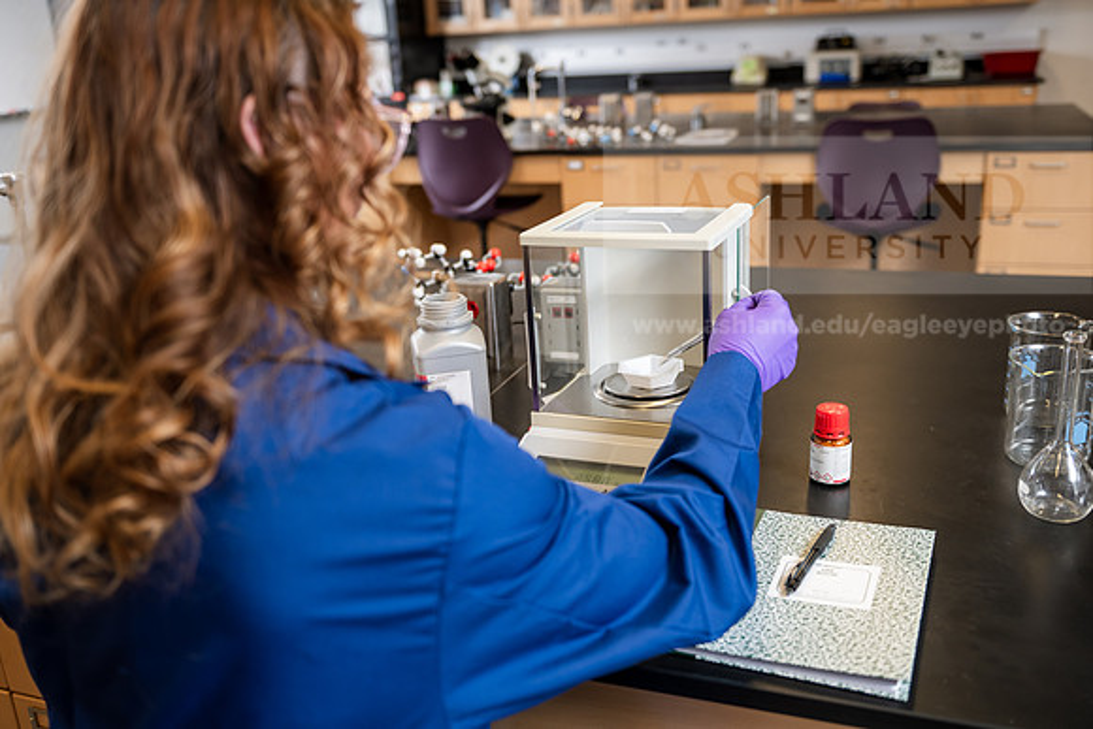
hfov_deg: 55.8
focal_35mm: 34
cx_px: 546
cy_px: 364
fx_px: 1032
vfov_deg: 38.9
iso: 500
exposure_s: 1/125
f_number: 3.2
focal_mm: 34
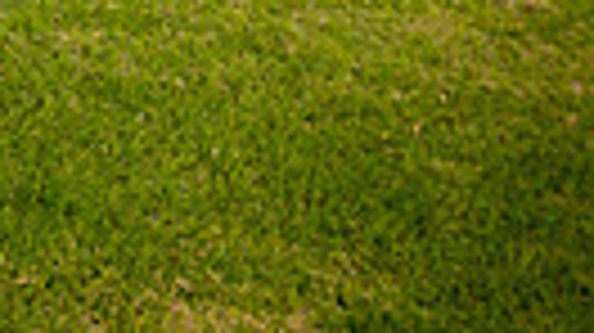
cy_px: -486
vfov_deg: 7.5
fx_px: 2361
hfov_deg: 14.1
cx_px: -32
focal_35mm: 150
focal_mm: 42
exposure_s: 1/250
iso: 200
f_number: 5.6
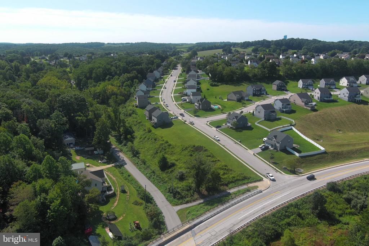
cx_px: 184
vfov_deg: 45.0
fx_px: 297
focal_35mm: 29
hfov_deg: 63.7
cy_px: 123
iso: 100
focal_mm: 10.57
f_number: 2.8
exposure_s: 1/1300
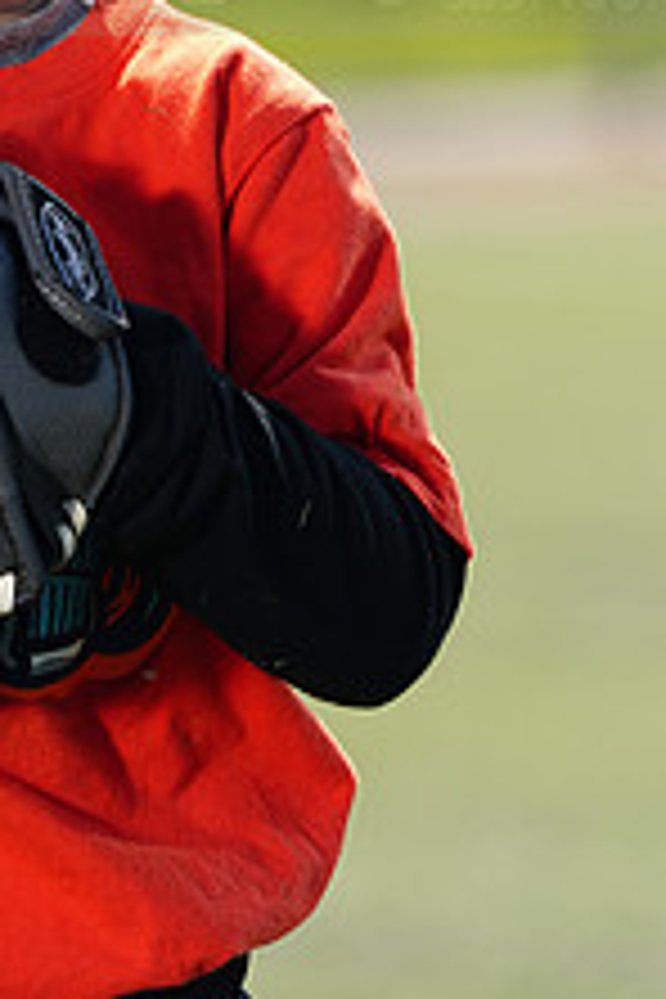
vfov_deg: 4.0
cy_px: -108
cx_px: -146
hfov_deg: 2.7
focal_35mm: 517
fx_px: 14346
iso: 50
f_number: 5
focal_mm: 198
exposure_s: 1/250
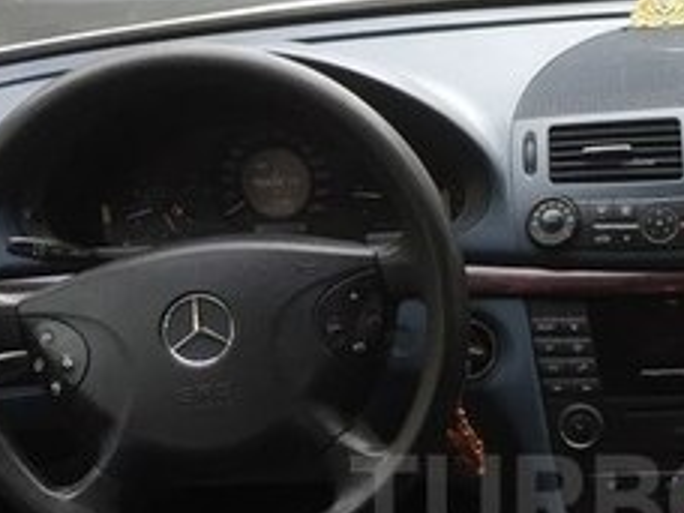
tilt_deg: -23.6
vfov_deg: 17.2
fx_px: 1660
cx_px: 657
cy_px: 500
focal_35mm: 84
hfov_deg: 22.5
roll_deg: +2.6
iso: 40
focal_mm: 4.15
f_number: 2.2
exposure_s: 1/33
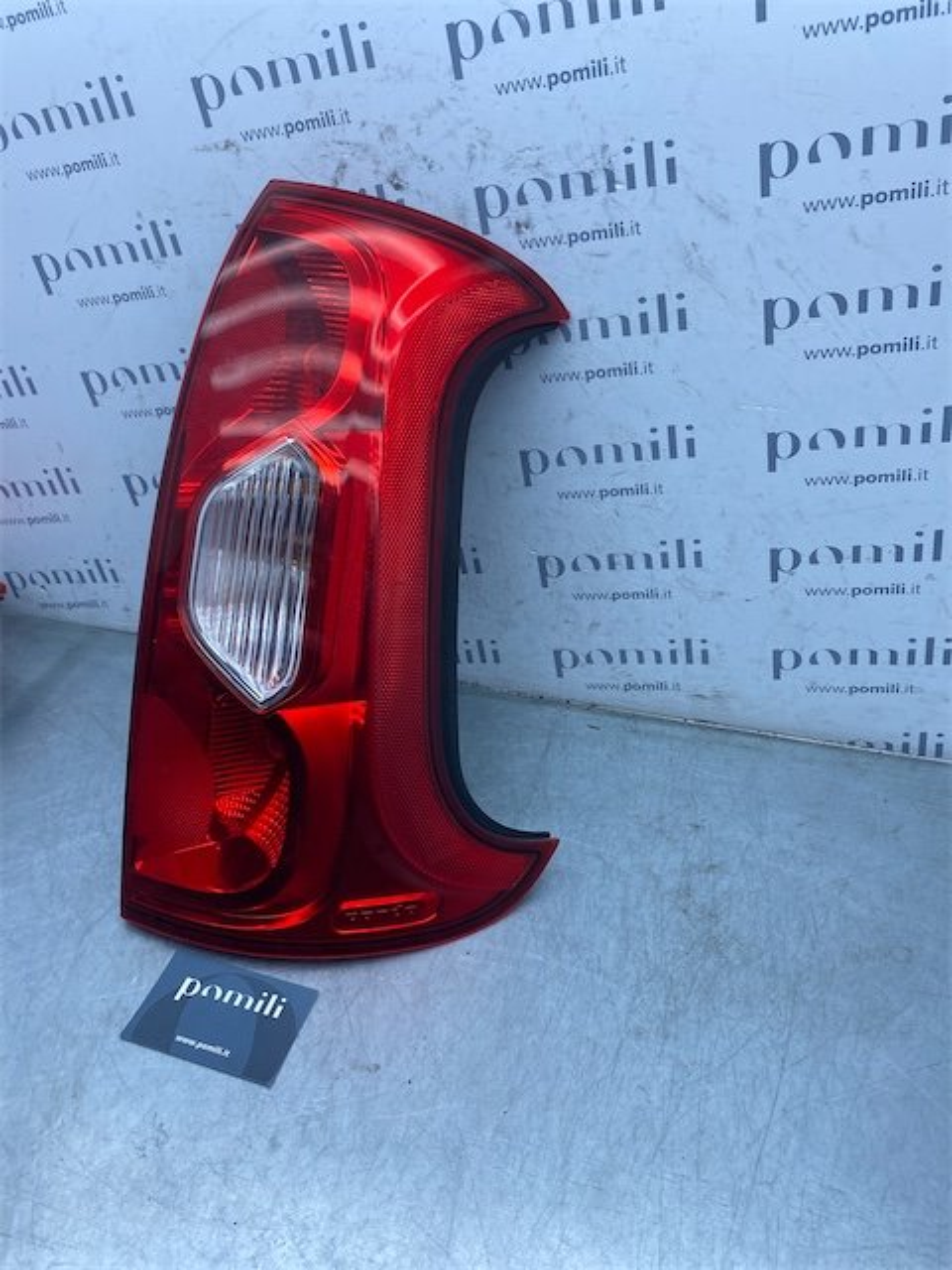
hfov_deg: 53.1
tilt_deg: -36.3
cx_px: 476
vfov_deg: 67.3
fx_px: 953
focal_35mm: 26
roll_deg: +0.5
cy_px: 635
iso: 32
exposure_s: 1/852
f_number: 1.8
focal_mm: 4.25
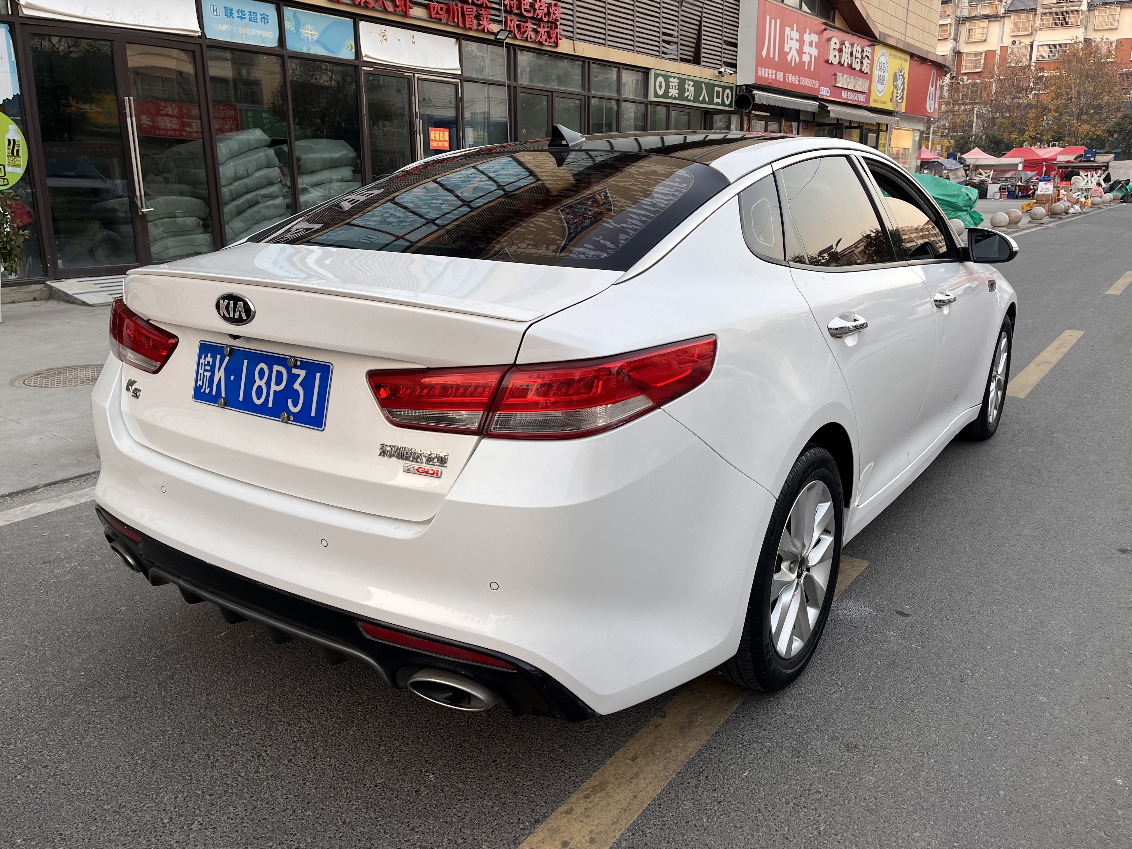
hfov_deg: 65.3
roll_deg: -0.1
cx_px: 573
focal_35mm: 27
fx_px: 883
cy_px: 416
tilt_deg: -14.4
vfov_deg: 51.3
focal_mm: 5.1
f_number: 1.6
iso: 40
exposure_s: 1/122
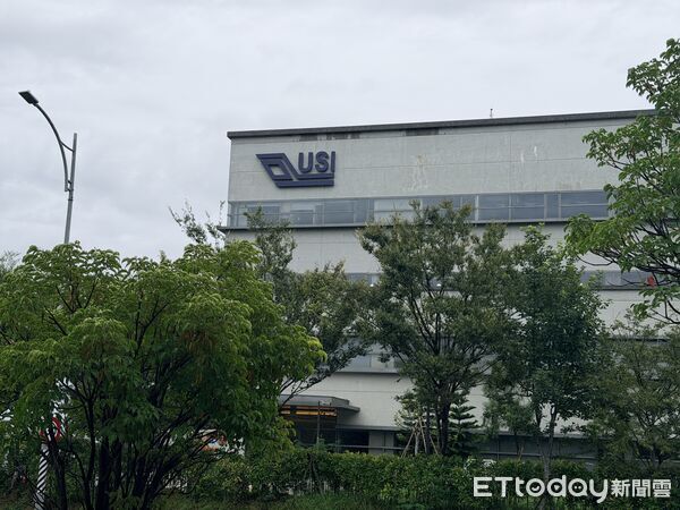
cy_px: 255
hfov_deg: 39.7
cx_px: 340
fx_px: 943
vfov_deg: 30.3
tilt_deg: +11.0
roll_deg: -3.0
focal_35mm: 48
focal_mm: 6.76
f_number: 1.78
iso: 64
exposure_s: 1/2667
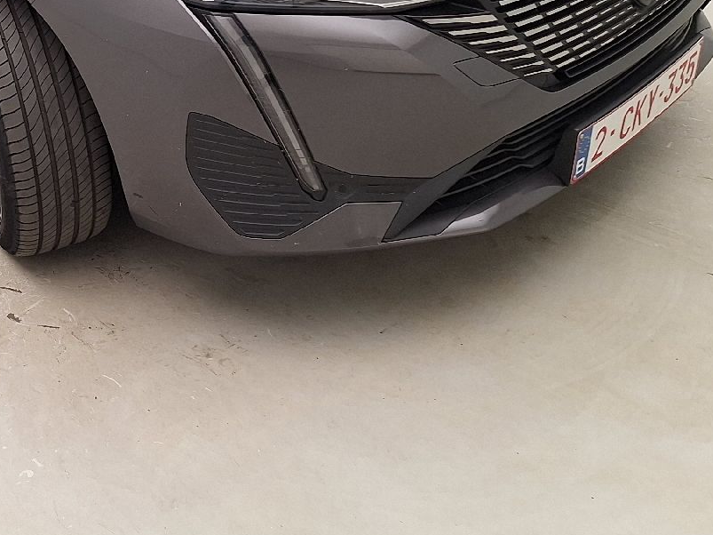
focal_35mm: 55
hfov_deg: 32.6
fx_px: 1133
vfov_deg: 25.3
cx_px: 29
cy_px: 8
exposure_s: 1/100
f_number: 1.8
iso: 50
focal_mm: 5.54
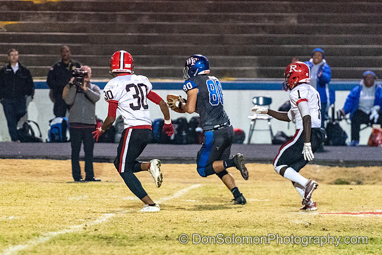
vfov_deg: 4.0
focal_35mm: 346
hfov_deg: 6.0
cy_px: 104
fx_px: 3671
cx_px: 98
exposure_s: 1/800
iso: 10000
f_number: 2.8
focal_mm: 200
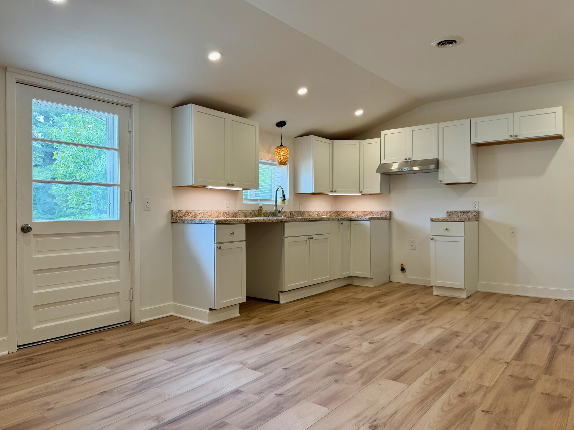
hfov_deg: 71.6
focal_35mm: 24
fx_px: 398
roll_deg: +0.9
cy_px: 215
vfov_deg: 56.8
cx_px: 287
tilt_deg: +0.6
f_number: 1.78
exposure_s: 1/135
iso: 64
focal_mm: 6.76
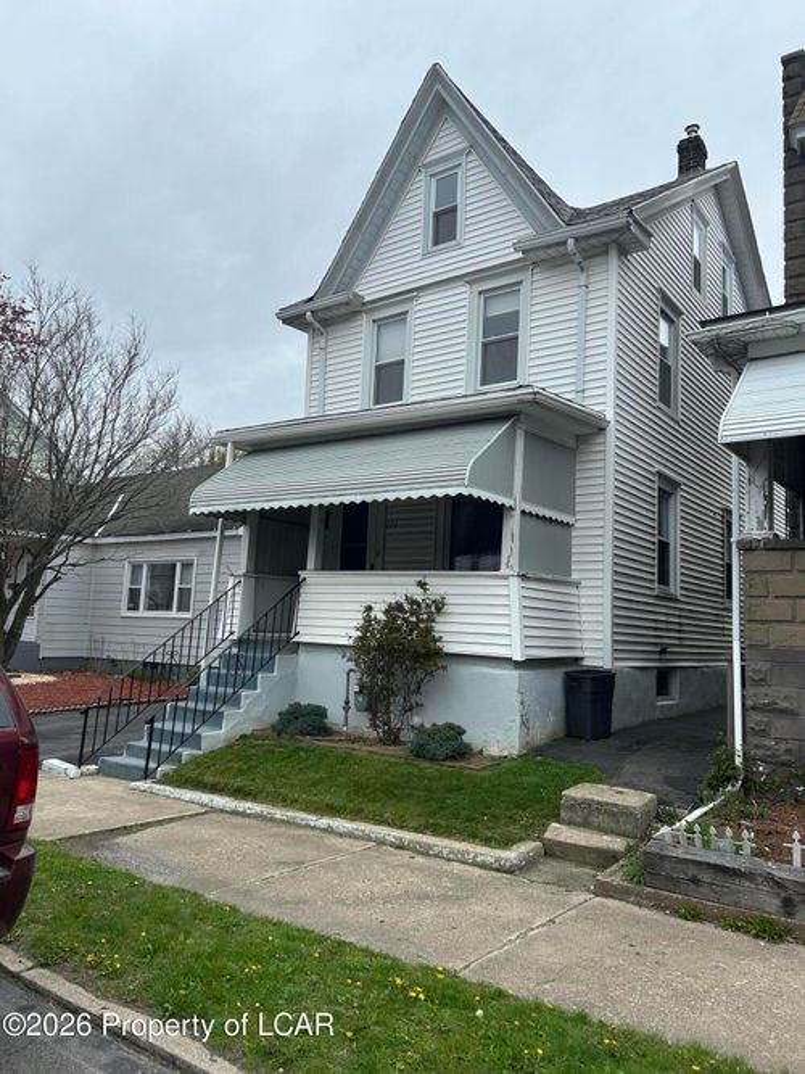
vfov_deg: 67.3
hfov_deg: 53.0
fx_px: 806
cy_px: 537
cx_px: 402
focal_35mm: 26
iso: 50
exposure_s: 1/2208
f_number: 1.5
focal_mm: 5.7
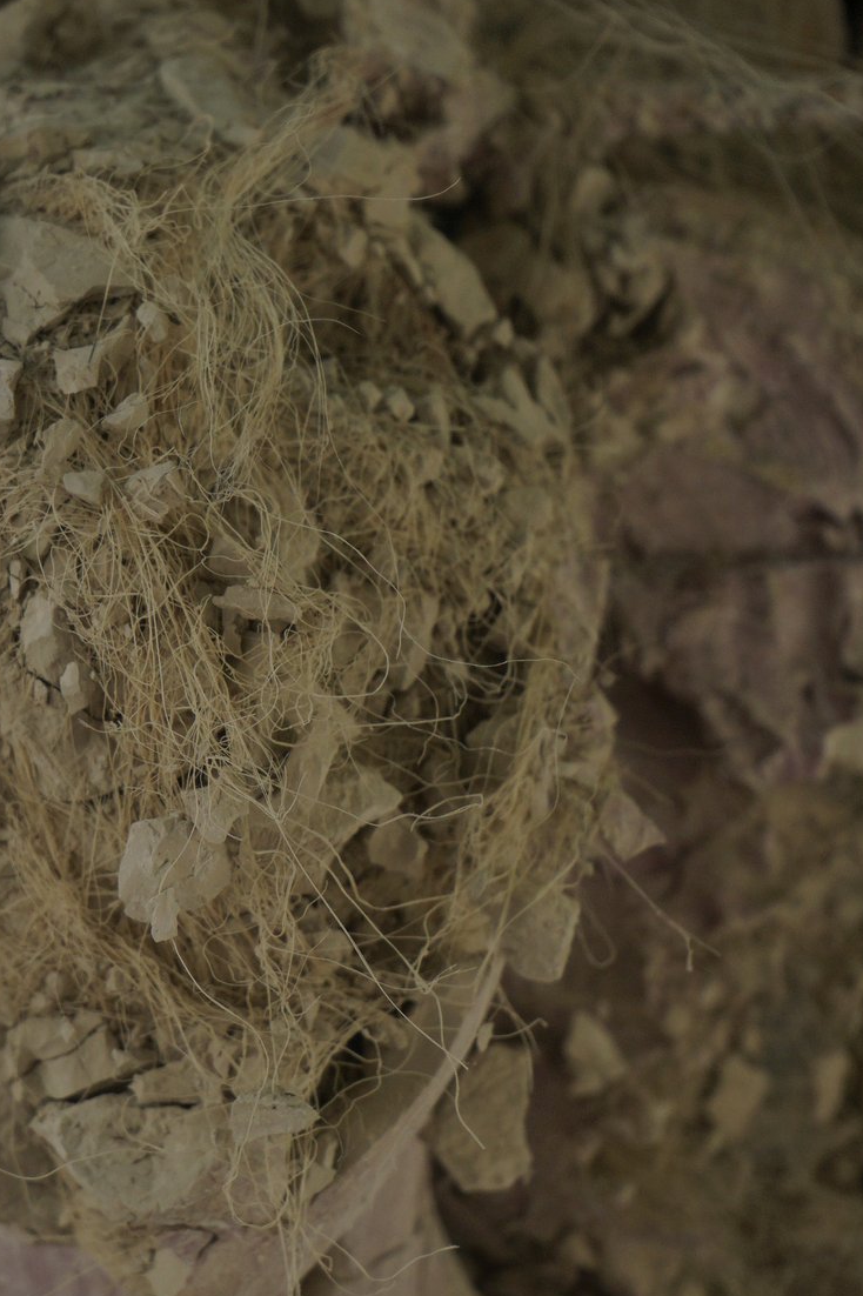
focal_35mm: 122
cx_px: 121
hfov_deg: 11.2
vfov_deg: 16.8
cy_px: 757
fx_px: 4389
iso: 320
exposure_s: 1/125
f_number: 5.6
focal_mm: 70
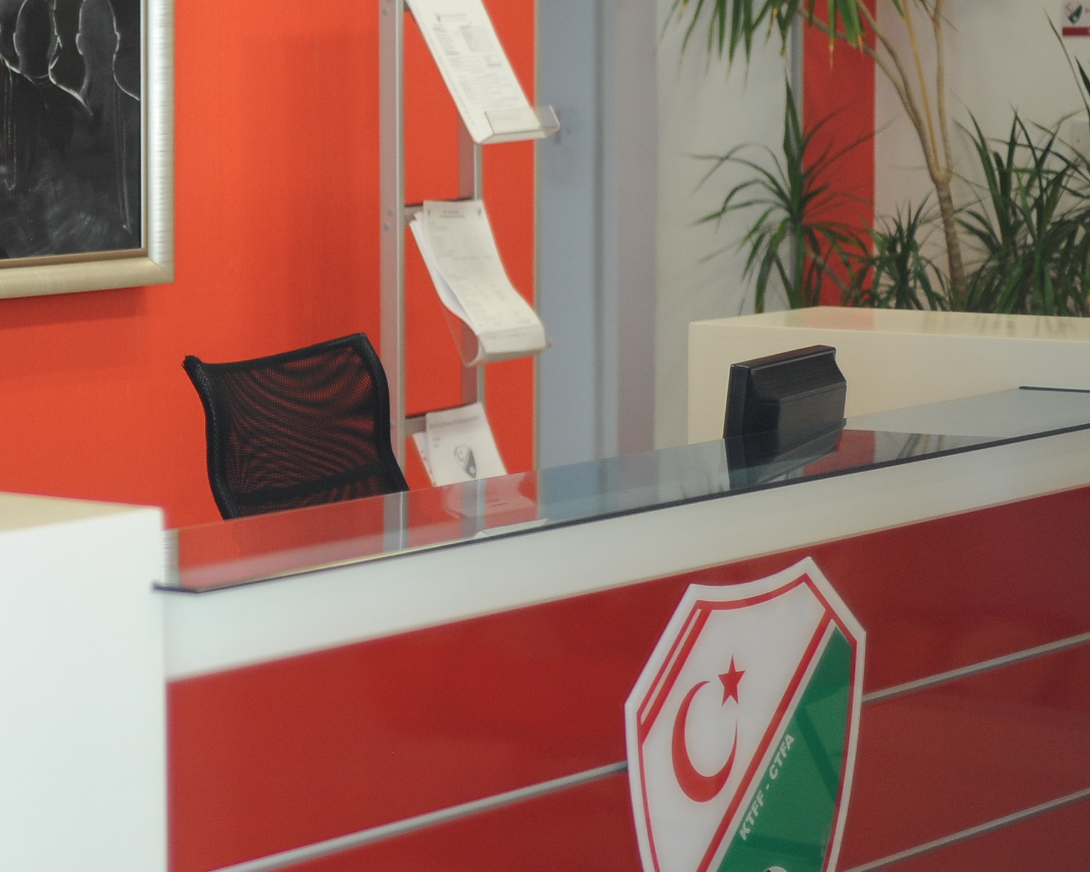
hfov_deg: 16.6
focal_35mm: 113
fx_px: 3646
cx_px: -1
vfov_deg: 13.6
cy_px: 332
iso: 1000
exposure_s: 1/400
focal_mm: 50
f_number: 1.8
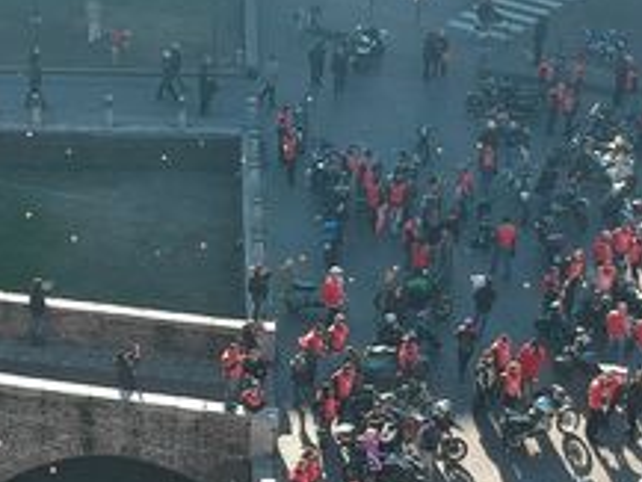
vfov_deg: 16.0
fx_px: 1707
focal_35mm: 92
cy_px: 349
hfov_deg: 21.2
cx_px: 207
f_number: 2.6
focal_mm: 4.49
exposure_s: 1/400
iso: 100
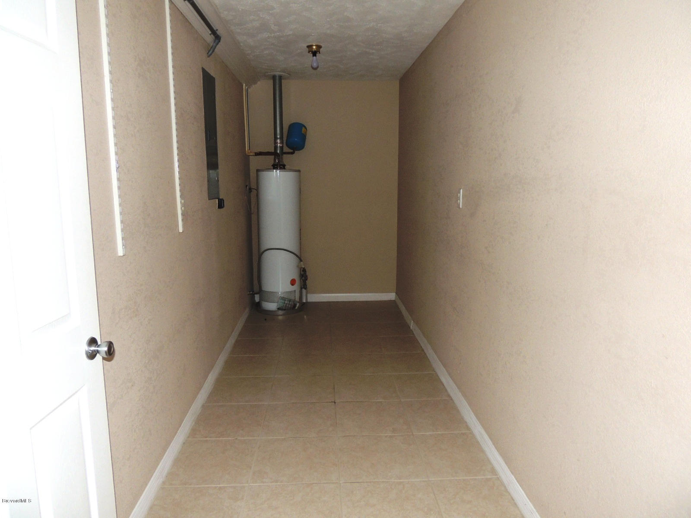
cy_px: 259
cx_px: 346
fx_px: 479
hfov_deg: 71.6
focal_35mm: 24
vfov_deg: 56.8
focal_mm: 4.3
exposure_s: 1/30
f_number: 3
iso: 200
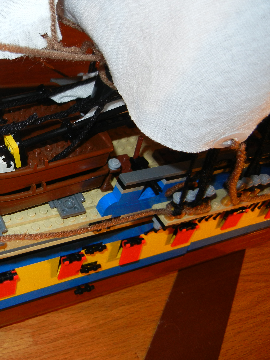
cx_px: 28
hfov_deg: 33.3
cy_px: 176
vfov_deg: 45.8
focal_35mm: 41
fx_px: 426
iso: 200
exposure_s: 1/30
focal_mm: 5.4
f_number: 3.5
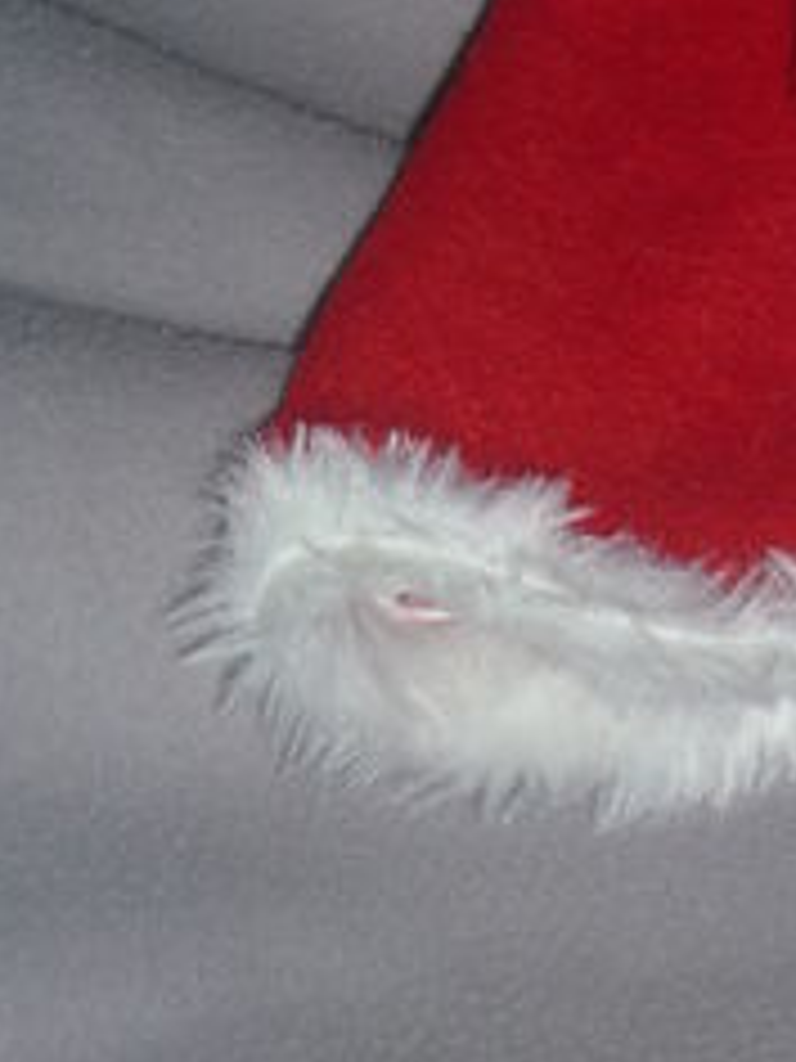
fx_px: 3495
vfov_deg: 16.9
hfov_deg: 12.9
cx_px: 720
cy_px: -4
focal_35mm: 114
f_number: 3.4
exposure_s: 1/40
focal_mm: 9.2
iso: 100
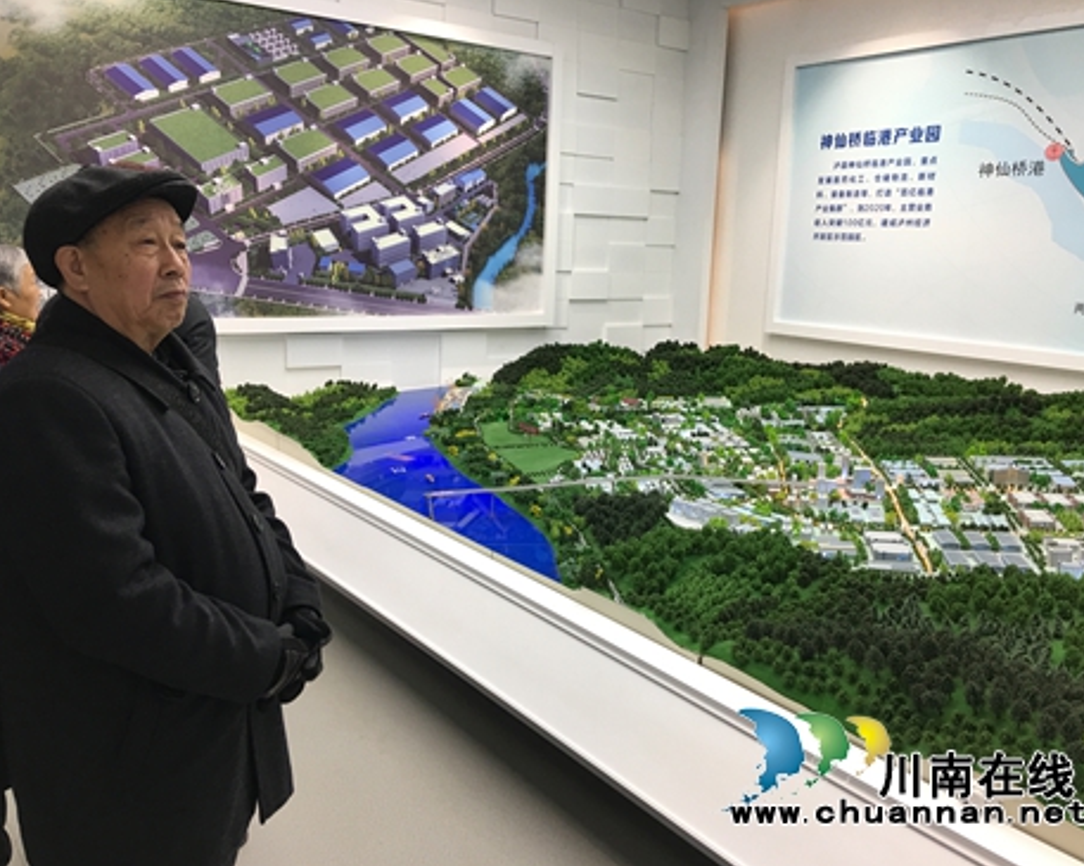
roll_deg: -1.3
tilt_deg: -10.3
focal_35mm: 31
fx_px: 994
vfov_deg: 47.1
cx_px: 572
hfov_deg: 57.2
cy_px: 435
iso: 40
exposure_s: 1/33
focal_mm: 4.15
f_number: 2.2
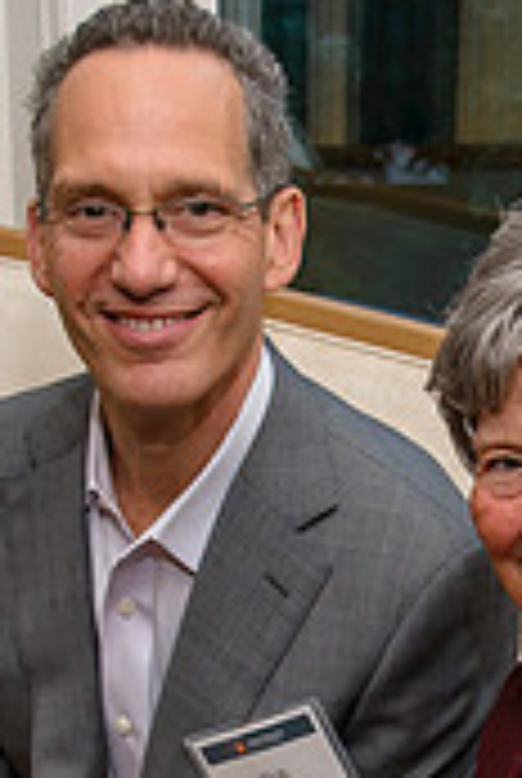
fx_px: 2469
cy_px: 698
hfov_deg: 12.0
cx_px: 387
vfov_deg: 17.6
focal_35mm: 114
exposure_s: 1/60
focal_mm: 31
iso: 800
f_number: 5.6
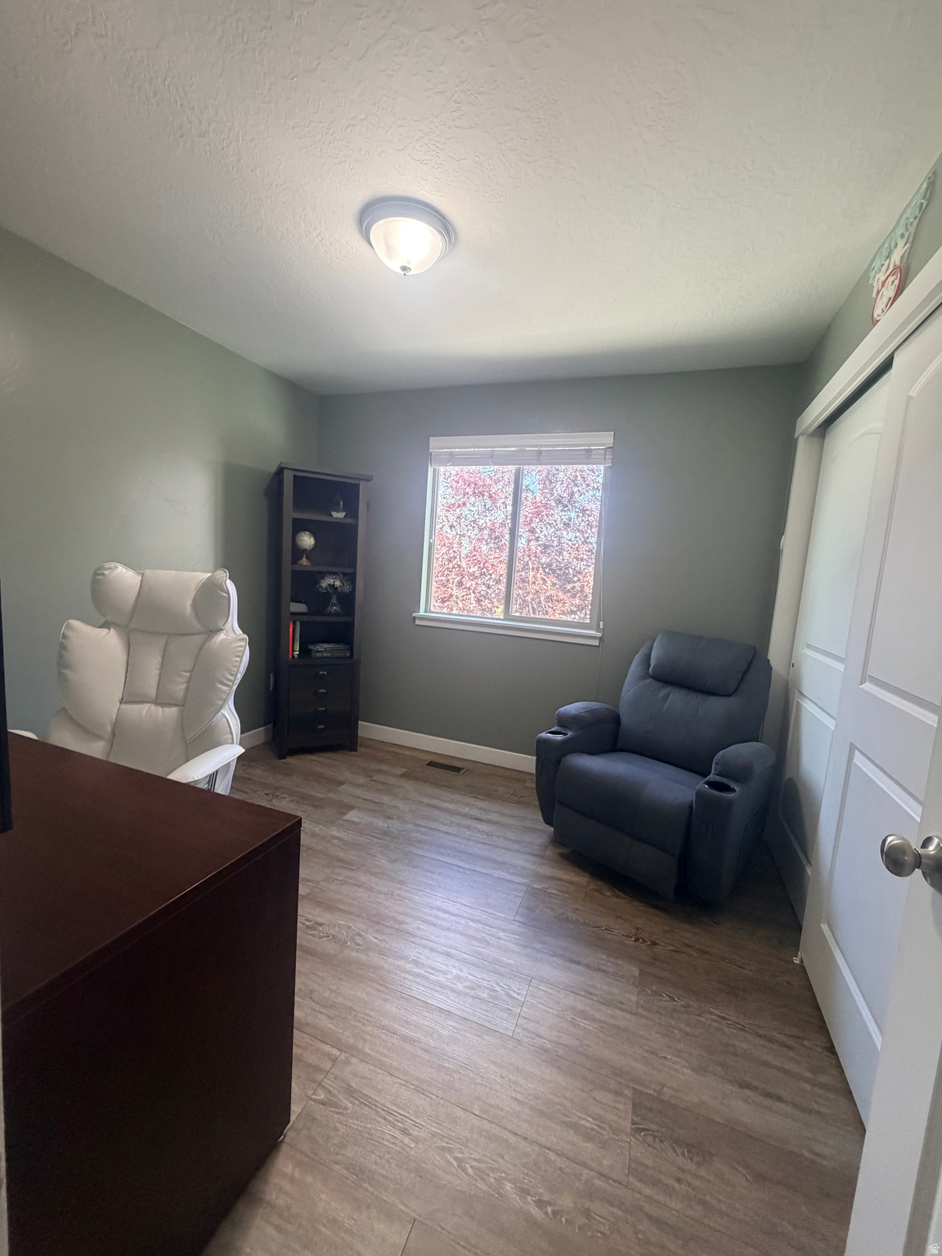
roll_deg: -4.8
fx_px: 508
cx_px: 471
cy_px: 628
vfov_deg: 102.1
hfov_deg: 85.7
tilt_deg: -5.6
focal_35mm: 14
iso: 320
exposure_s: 1/120
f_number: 2.2
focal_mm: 2.22
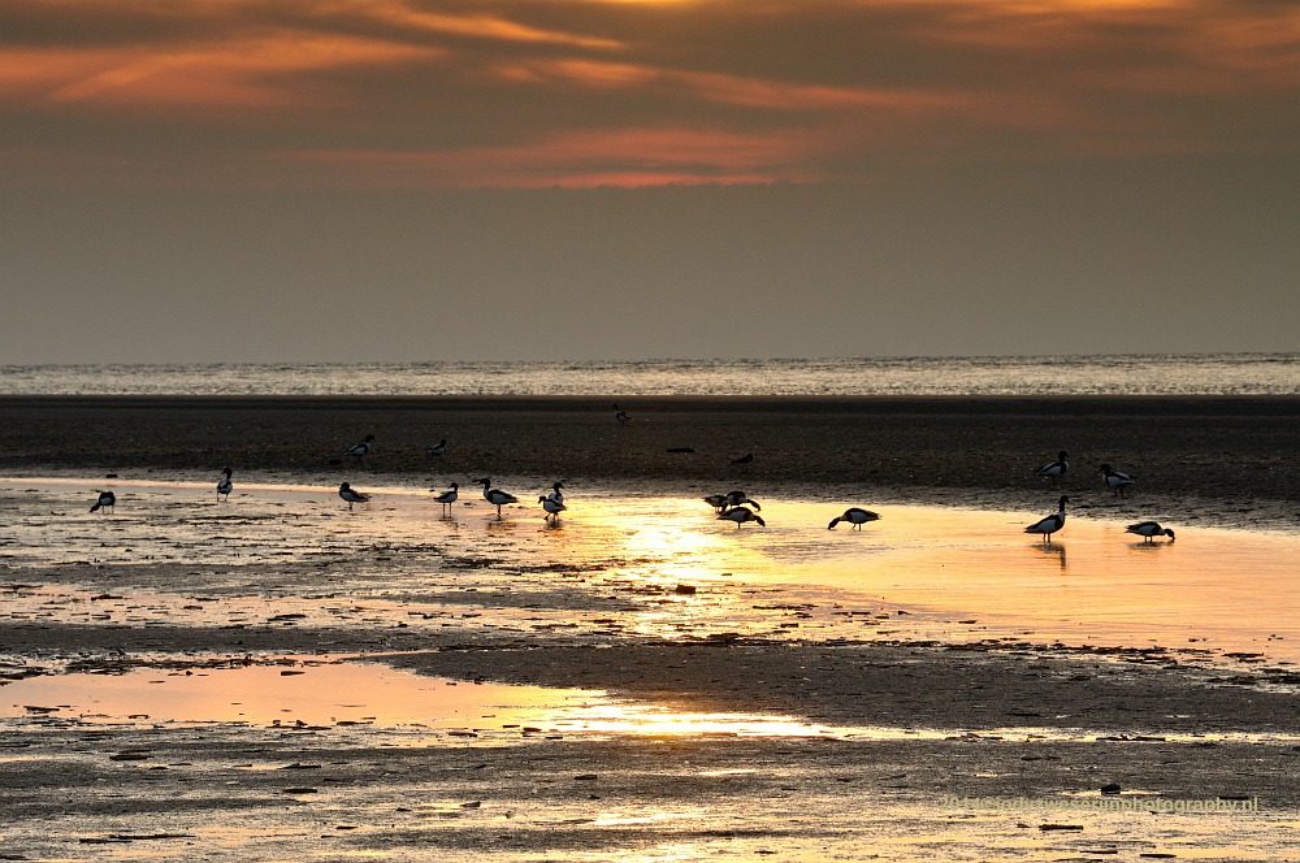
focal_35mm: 225
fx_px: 8114
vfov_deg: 6.1
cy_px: 432
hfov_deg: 9.2
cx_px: 650
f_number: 11
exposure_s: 1/45
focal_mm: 150
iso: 200
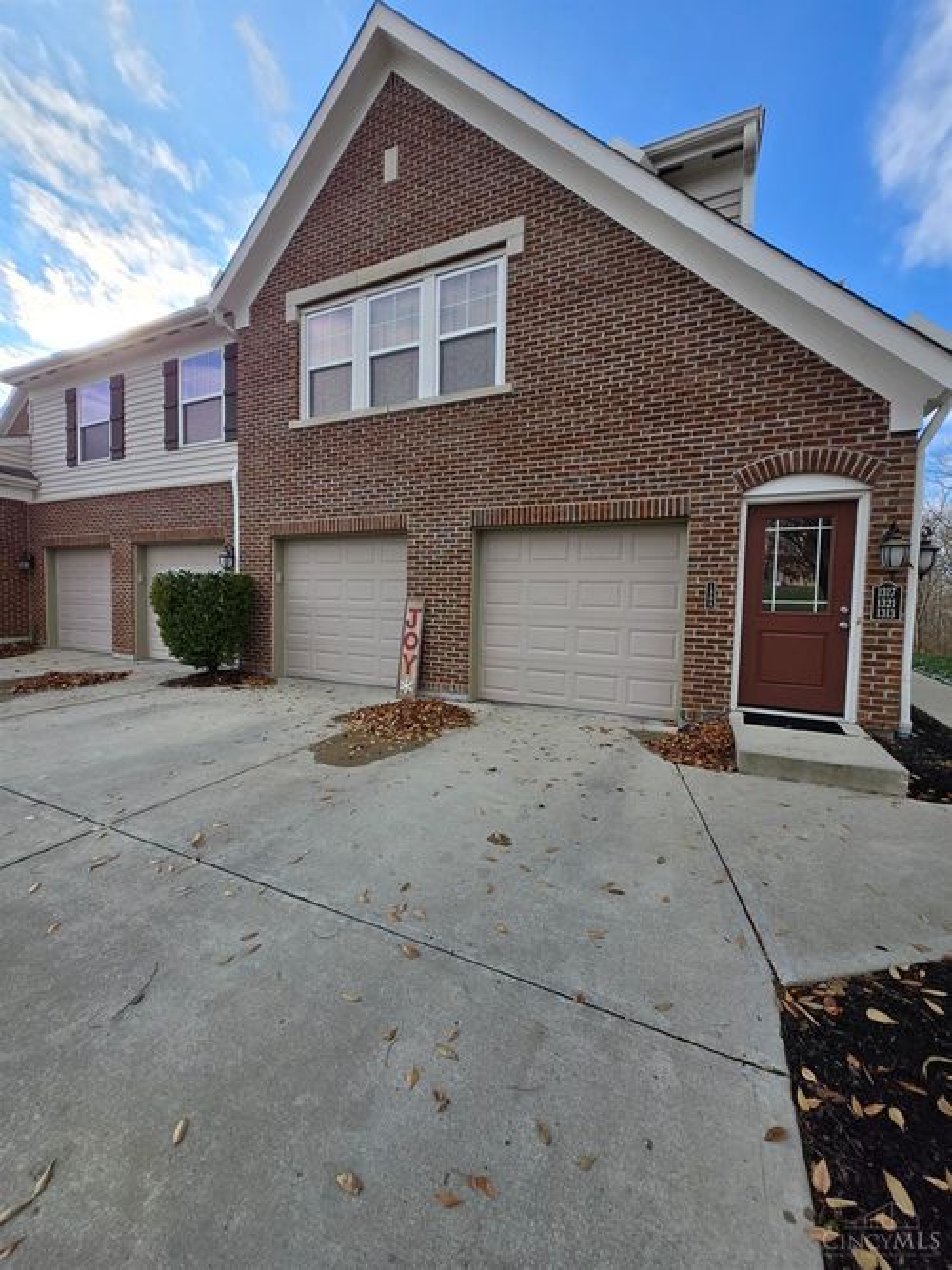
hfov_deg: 89.9
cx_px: 476
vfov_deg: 106.2
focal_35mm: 13
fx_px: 477
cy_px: 635
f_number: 2.2
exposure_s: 1/861
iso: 25
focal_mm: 1.7
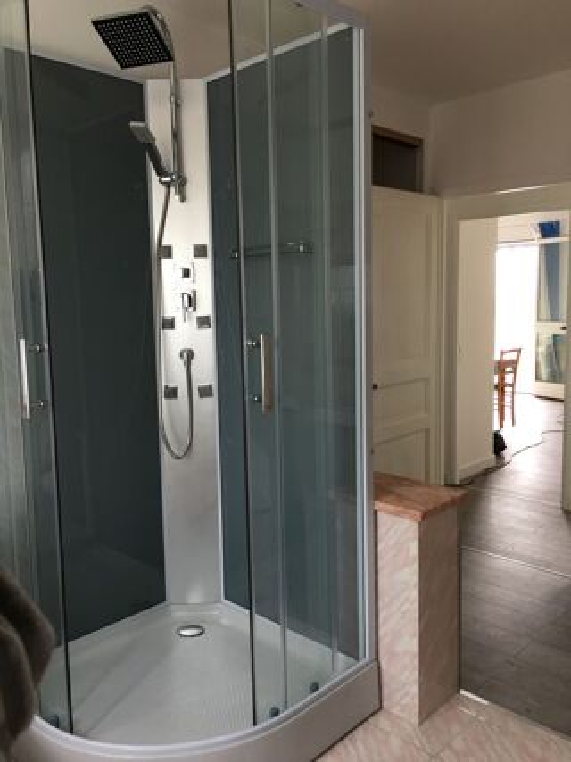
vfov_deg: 61.7
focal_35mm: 29
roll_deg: +1.8
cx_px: 286
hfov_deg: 48.2
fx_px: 638
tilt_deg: -6.8
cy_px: 381
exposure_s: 1/17
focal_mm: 4.15
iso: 40
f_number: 2.2
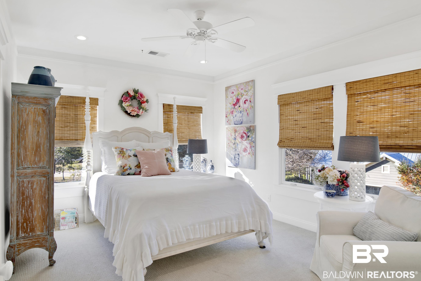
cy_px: 140
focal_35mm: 20
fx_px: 234
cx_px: 195
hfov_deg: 83.8
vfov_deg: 61.9
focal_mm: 18
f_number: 11
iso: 200
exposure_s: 1/200
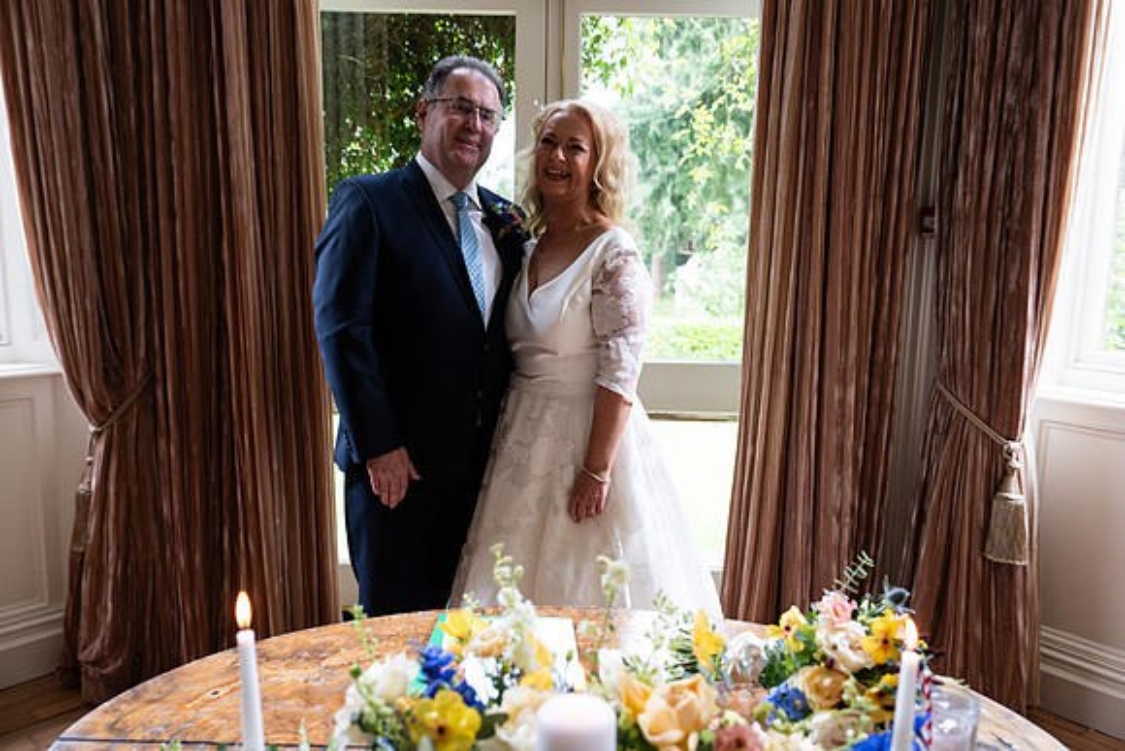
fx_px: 969
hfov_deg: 60.3
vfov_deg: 42.3
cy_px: 376
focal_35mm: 31
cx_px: 562
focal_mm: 31
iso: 1000
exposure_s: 1/200
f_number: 3.5
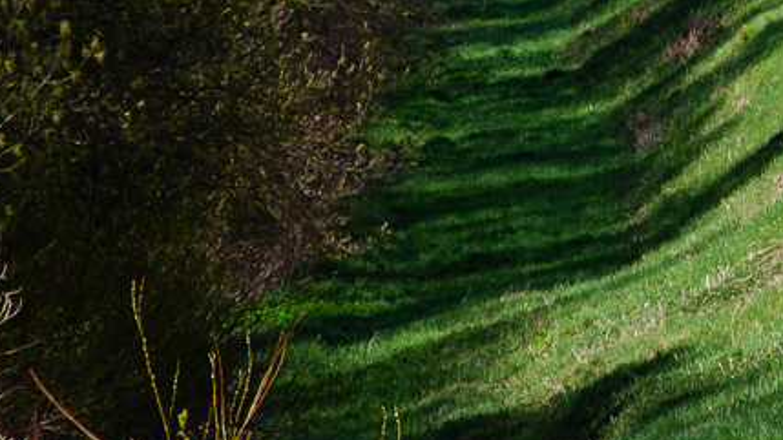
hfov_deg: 4.2
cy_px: -321
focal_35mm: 505
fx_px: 10482
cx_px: 1356
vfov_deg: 2.4
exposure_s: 1/320
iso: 160
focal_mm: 92
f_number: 7.1
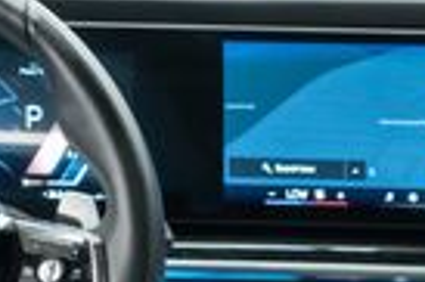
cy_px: 457
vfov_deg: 10.0
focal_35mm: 131
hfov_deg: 15.3
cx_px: 465
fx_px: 1545
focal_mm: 28
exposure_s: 1/50
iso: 1250
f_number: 3.2
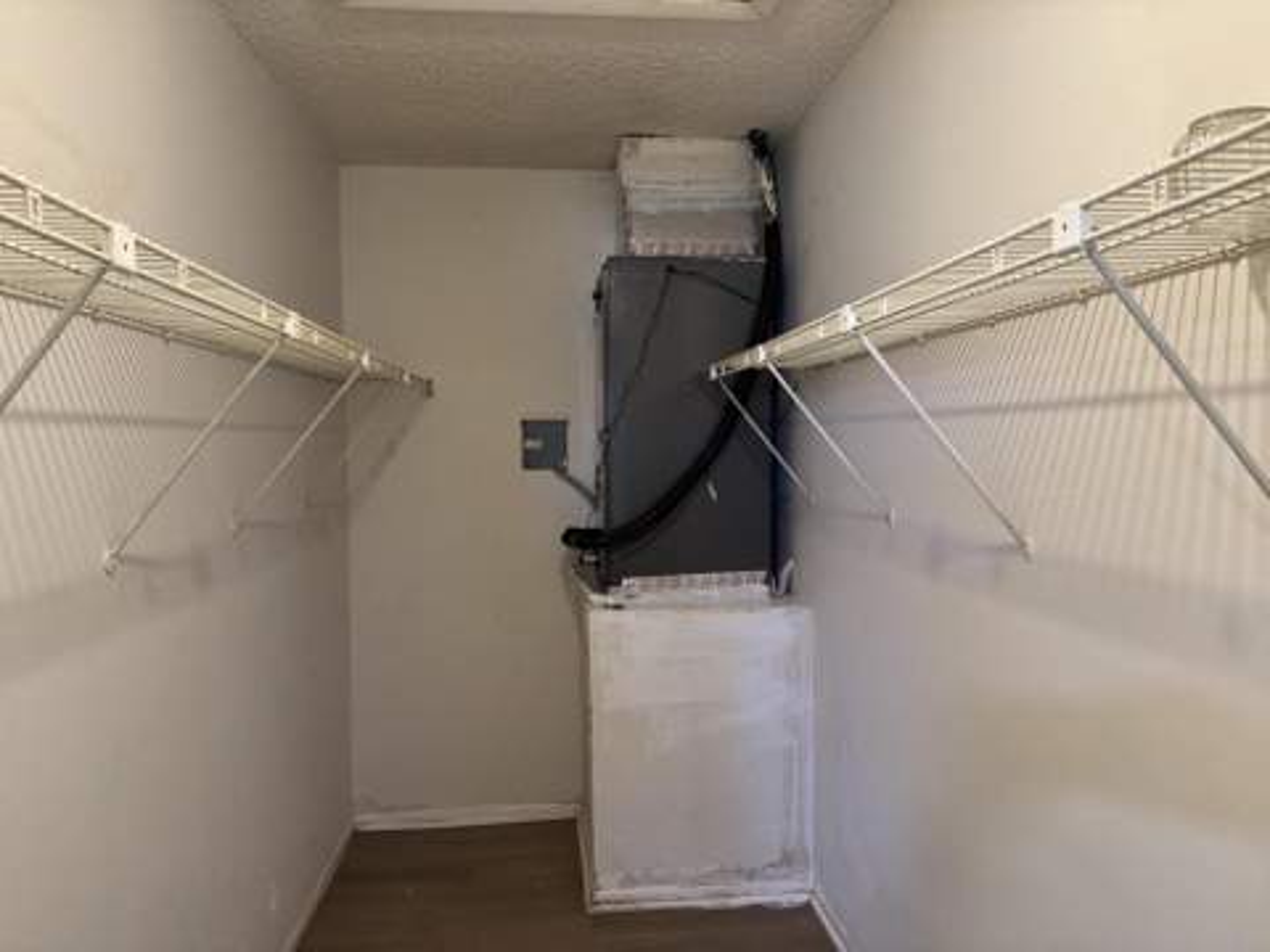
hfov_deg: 71.6
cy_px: 476
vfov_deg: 56.8
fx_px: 881
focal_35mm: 24
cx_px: 635
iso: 250
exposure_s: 1/60
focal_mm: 6.76
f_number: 1.78
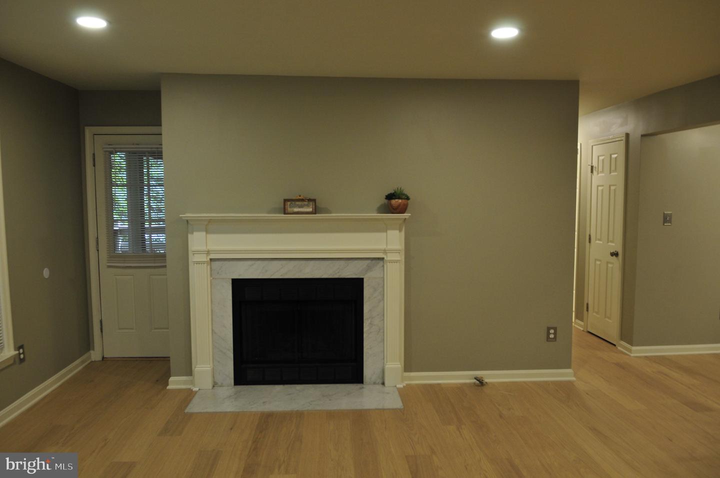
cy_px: 239
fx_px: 509
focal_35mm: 26
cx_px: 360
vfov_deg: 50.3
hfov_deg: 70.5
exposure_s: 1/30
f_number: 5
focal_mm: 17
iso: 400
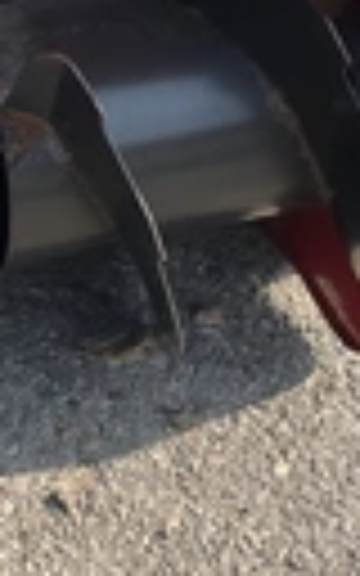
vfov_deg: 21.4
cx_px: 4
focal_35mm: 96
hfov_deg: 13.4
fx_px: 1507
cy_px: 140
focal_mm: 3
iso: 25
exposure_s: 1/642
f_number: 1.8
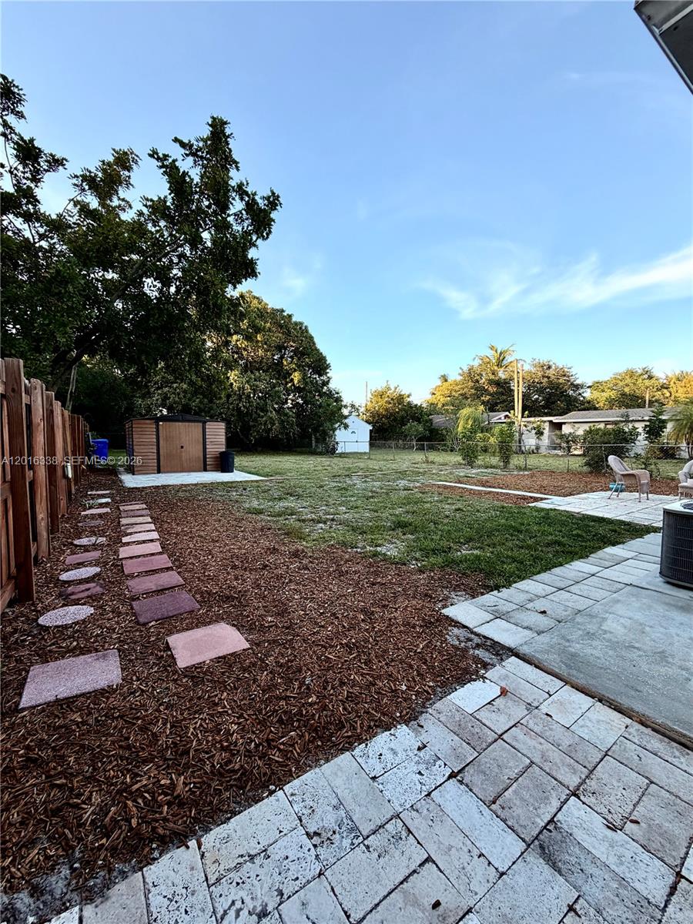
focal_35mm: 14
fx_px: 374
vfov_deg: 102.1
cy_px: 462
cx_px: 346
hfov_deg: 85.7
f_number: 2.2
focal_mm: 2.22
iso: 64
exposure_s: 1/442
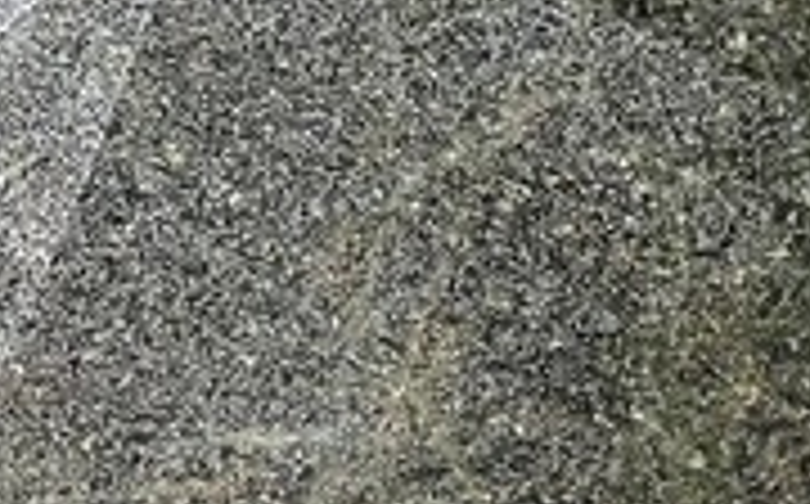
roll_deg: -0.7
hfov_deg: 5.8
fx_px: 8003
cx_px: 140
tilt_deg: -36.0
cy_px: 1256
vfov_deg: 3.6
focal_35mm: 363
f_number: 2.8
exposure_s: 1/99
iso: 50
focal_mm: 9
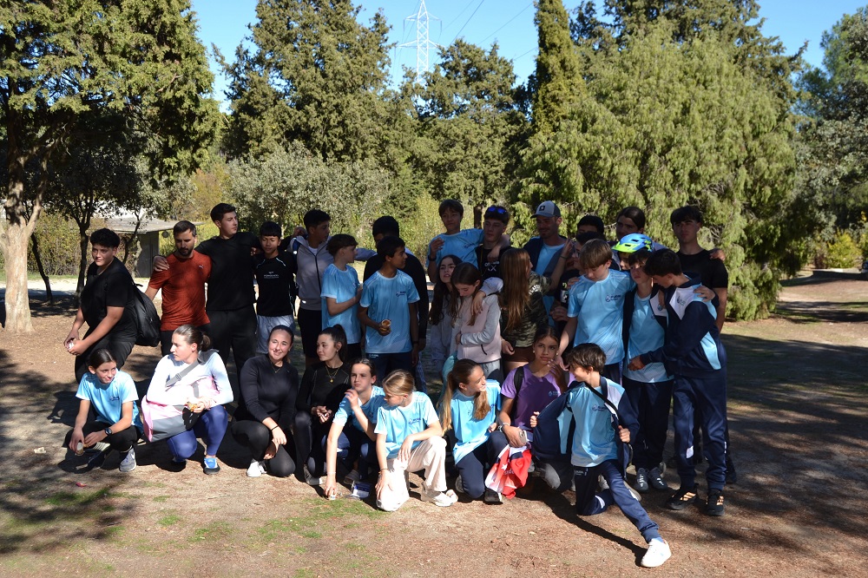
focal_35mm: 34
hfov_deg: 55.1
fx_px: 832
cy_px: 289
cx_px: 434
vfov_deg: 38.3
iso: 100
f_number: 7.1
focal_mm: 23
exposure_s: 1/200
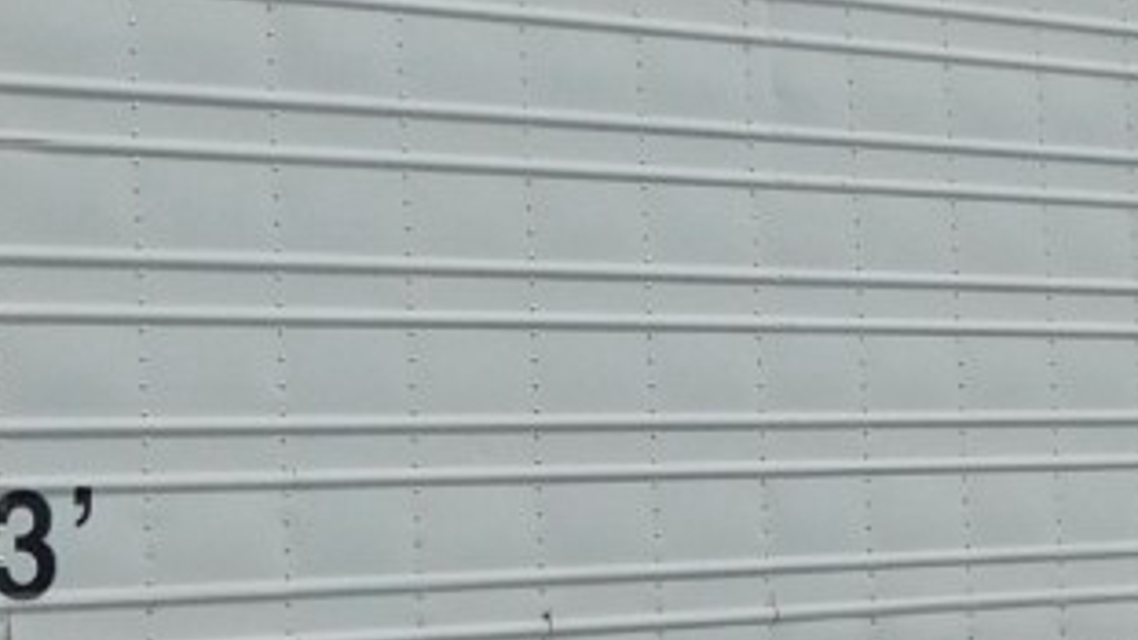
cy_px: 388
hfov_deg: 18.4
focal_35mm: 116
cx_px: 783
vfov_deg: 10.4
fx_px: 3501
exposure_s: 1/500
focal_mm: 4
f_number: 6
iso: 125
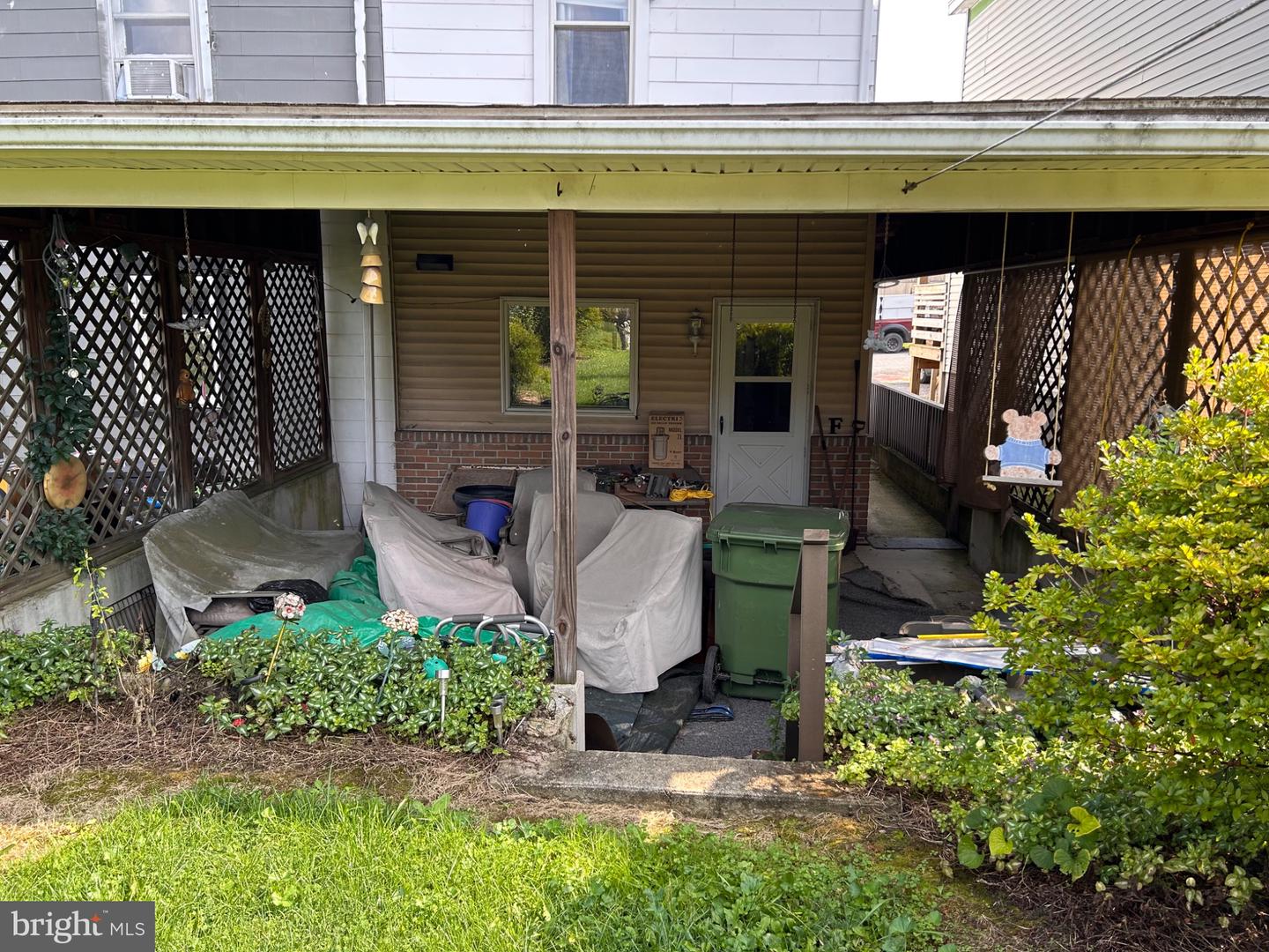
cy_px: 476
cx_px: 634
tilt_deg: -8.8
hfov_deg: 67.3
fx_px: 953
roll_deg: +0.9
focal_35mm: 26
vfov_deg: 53.1
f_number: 1.5
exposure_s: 1/448
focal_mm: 5.7
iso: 50
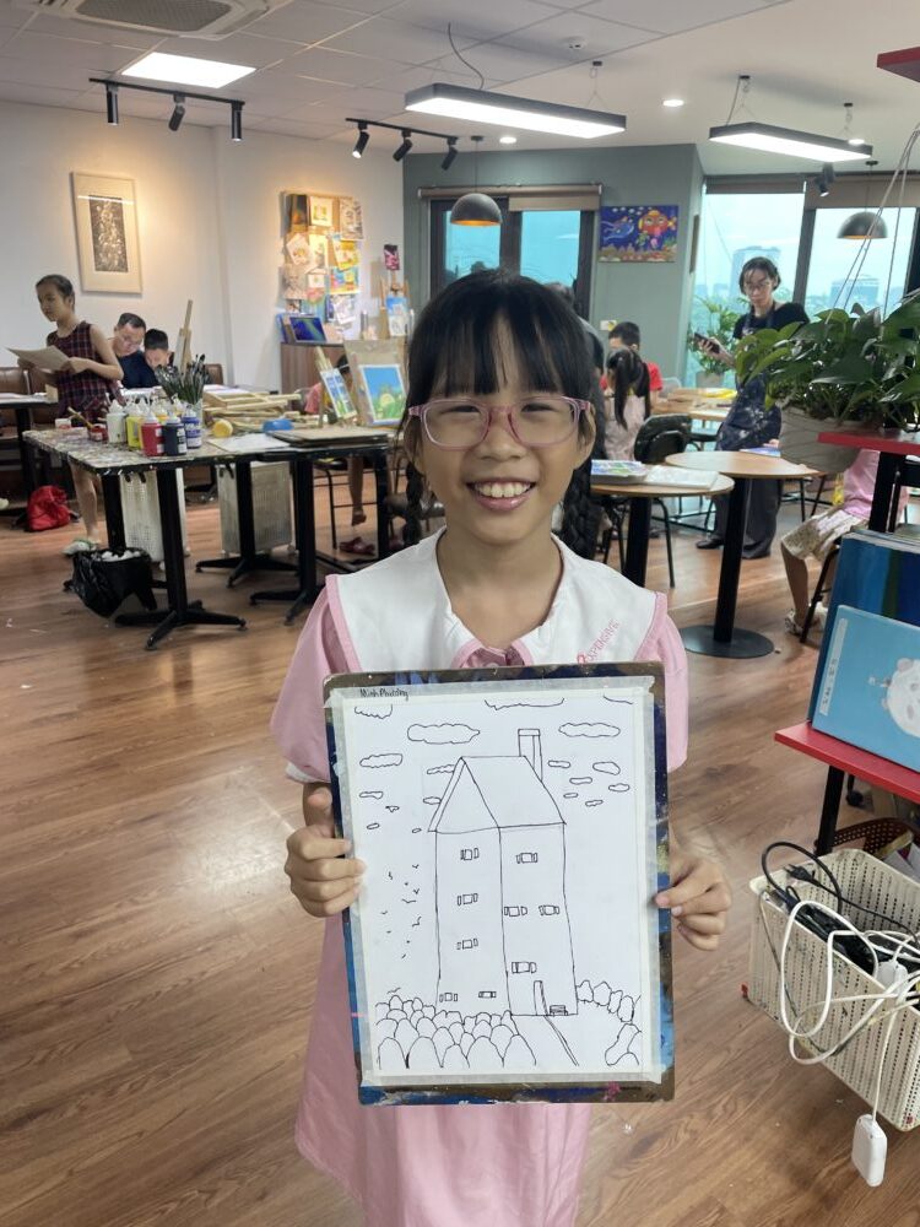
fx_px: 921
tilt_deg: -18.0
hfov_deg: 53.1
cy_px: 614
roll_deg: -2.2
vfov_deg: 67.3
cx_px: 460
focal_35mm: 26
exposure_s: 1/100
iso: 100
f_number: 1.6
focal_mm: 4.2
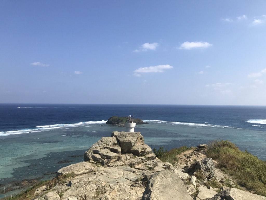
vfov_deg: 49.7
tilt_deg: +0.5
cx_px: 133
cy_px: 100
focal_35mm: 28
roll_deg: -0.2
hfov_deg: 63.4
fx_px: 215
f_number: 1.8
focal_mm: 3.99
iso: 20
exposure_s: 1/3425
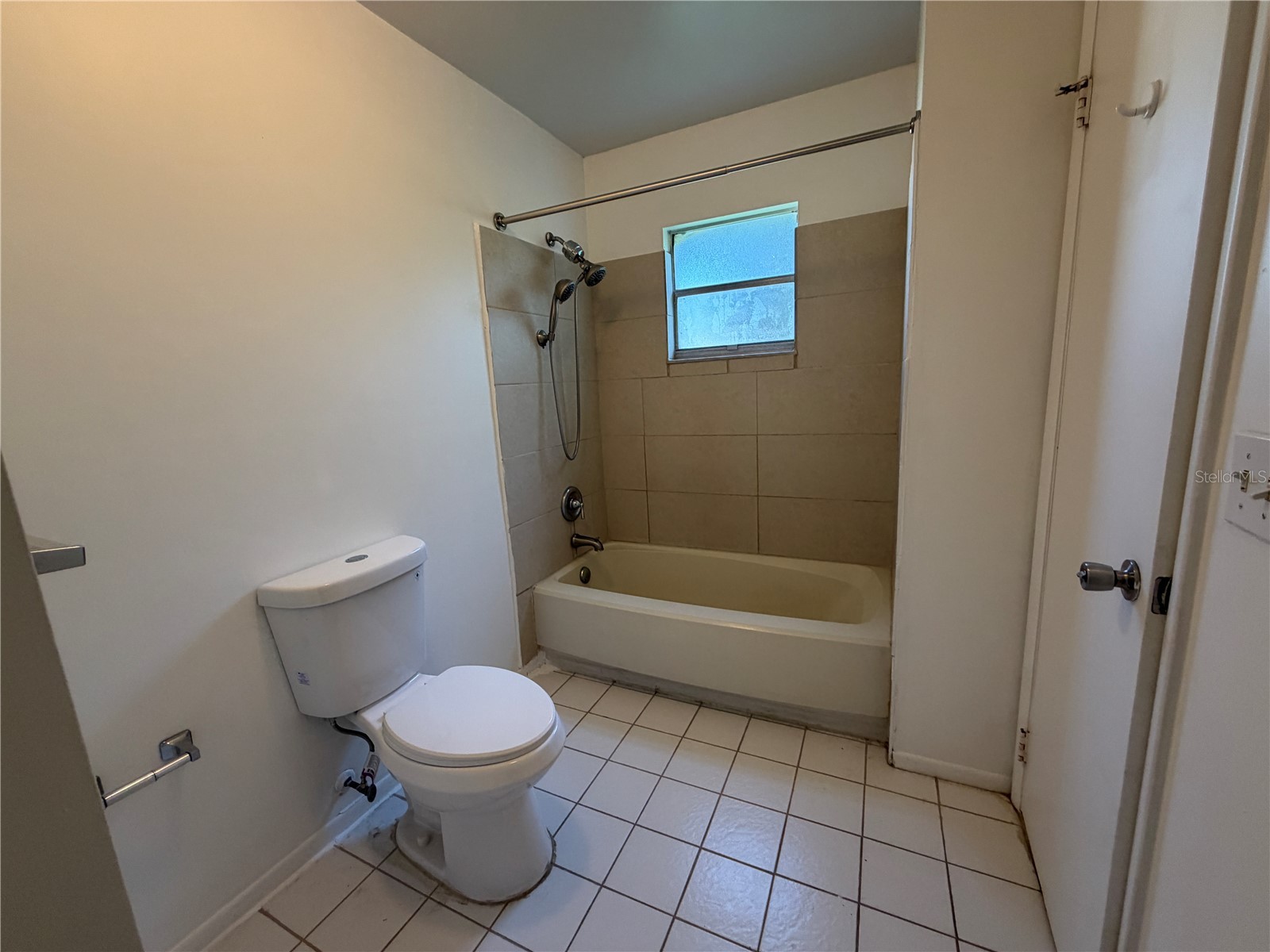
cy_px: 476
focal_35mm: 14
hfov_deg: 102.1
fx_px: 514
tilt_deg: -10.6
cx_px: 635
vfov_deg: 85.7
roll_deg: +3.9
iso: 250
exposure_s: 1/120
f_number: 2.2
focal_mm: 2.22
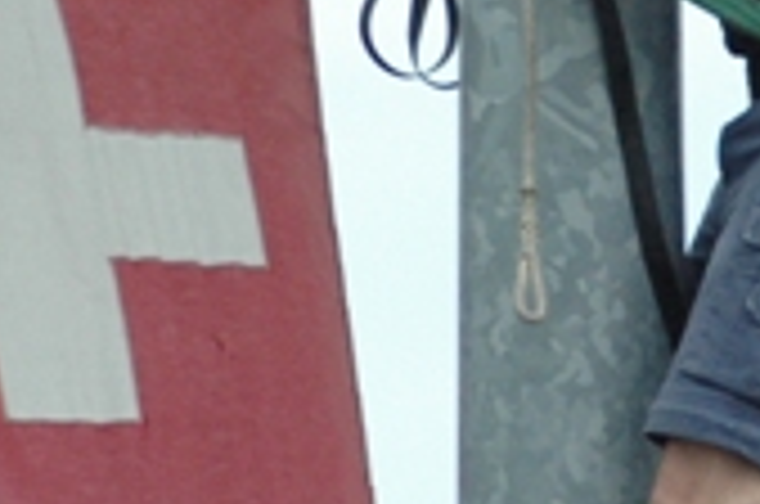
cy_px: 4
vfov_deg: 0.8
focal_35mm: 1707
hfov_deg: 1.2
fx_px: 35968
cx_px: 616
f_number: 6.3
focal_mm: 300
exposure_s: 1/2500
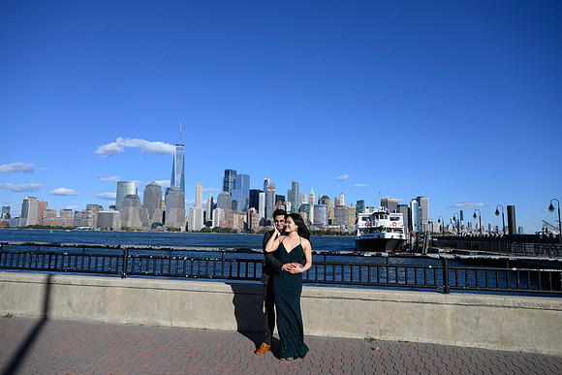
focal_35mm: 24
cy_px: 188
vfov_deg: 53.2
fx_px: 375
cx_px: 281
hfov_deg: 73.7
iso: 64
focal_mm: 24
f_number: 5.6
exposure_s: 1/500
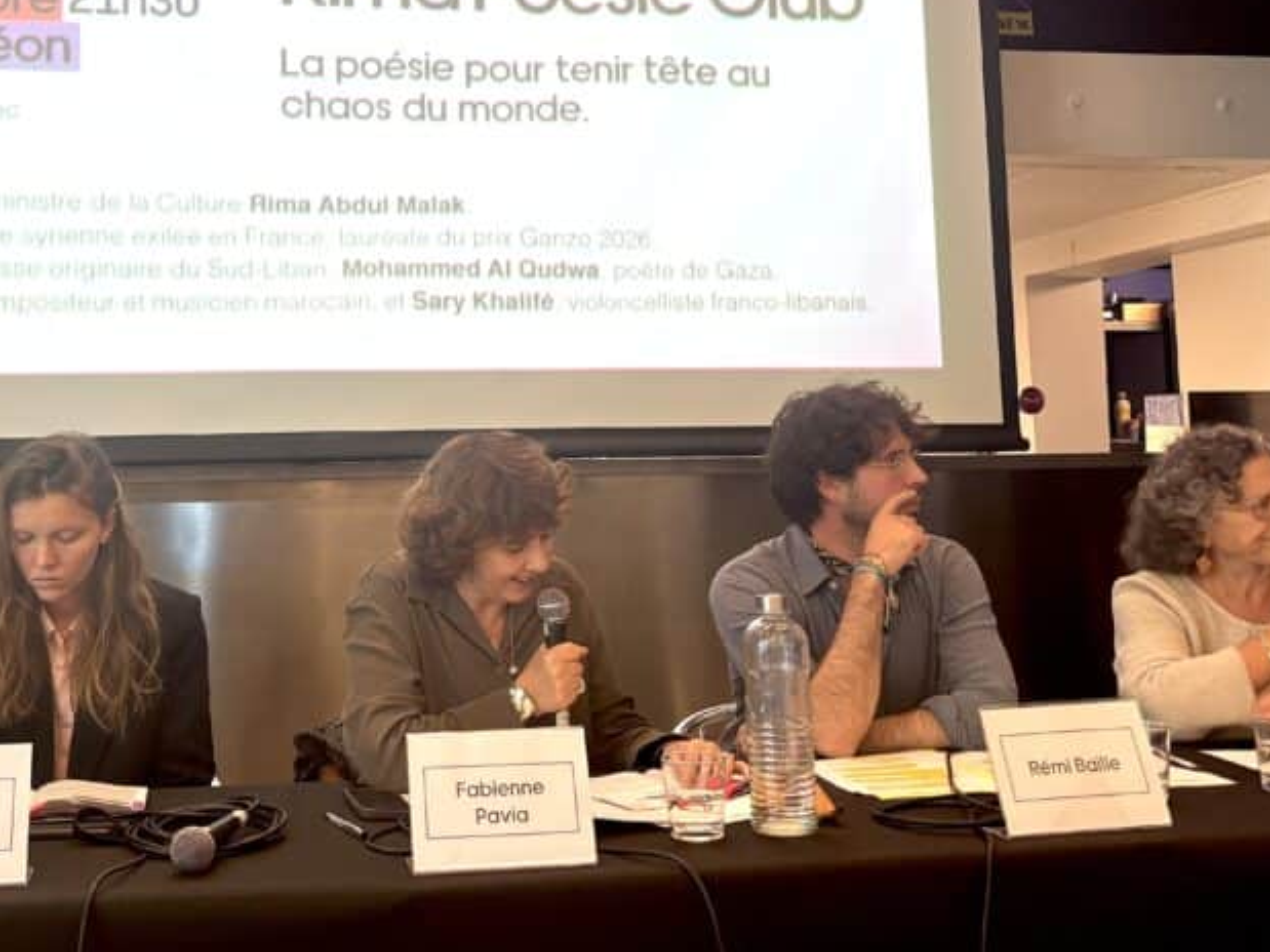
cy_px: 302
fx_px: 1577
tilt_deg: +5.3
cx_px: 441
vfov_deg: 33.2
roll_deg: +0.5
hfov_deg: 43.3
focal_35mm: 43
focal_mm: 5.96
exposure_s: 1/76
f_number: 1.6
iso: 125
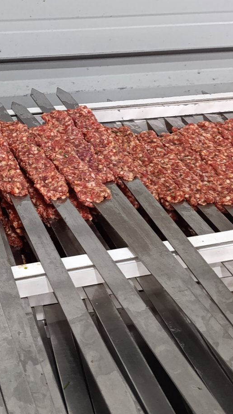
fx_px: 637
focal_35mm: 58
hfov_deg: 20.5
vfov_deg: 35.5
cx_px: 51
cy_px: 125
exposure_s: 1/50
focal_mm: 6.14
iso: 1250
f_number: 1.6
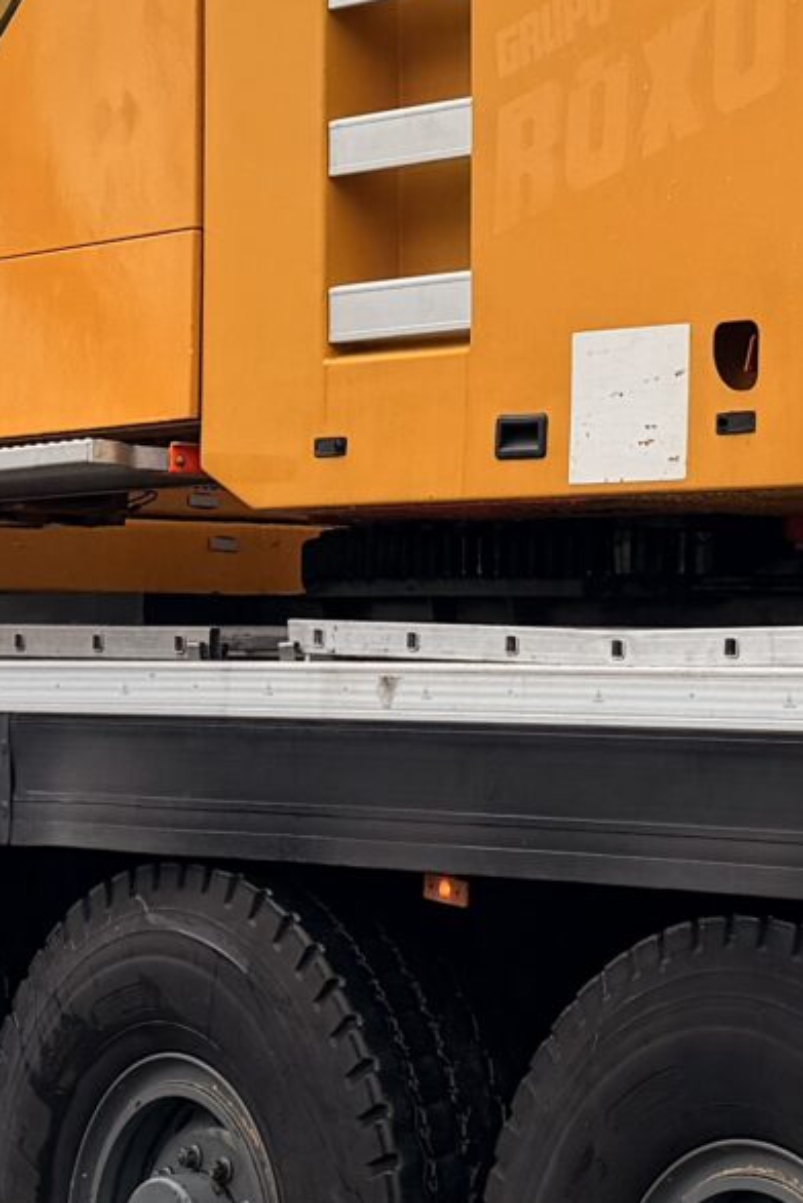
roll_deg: +1.0
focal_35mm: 109
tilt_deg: +0.7
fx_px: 3645
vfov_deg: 18.8
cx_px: 1177
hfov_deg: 12.0
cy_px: 604
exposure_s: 1/979
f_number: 1.78
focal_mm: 6.76
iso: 80
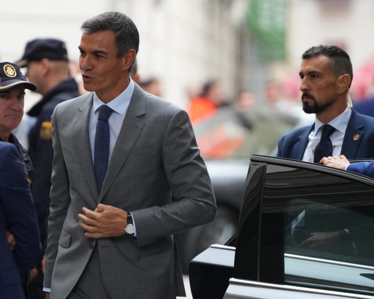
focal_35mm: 454
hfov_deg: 4.3
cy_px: 141
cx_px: 128
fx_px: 5025
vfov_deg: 3.4
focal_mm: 200
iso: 1600
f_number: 2.8
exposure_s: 1/940
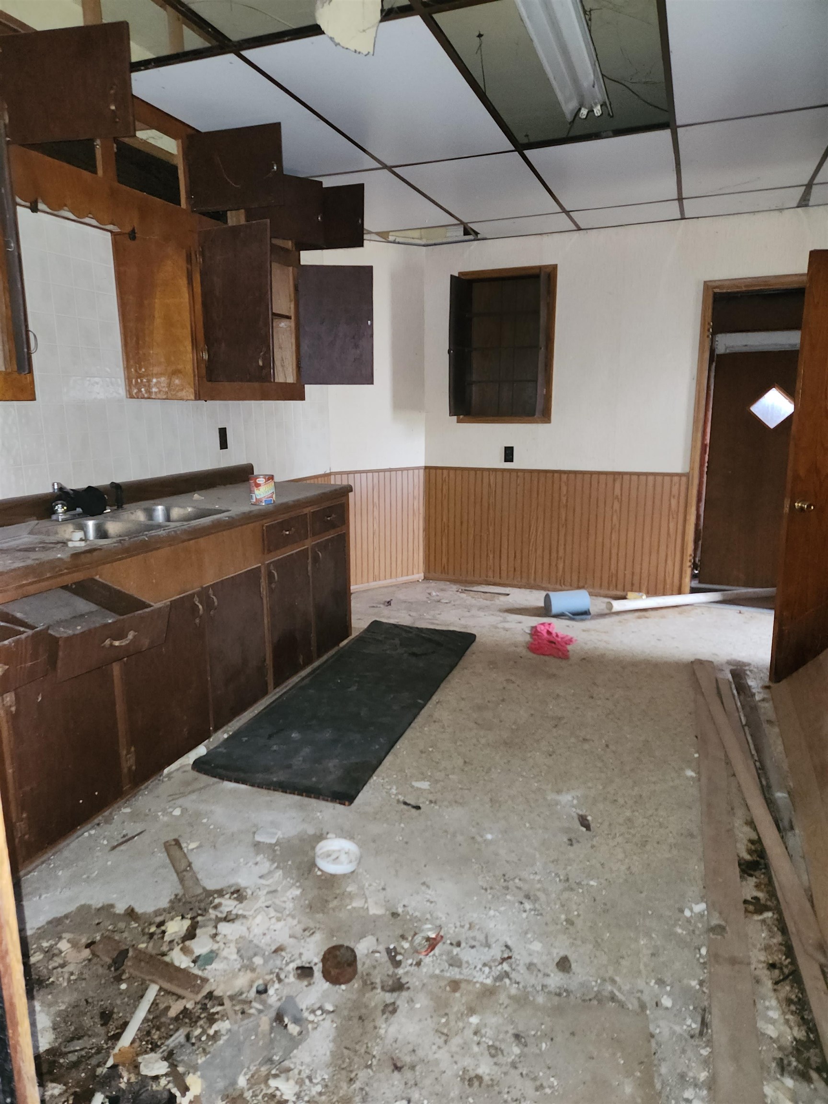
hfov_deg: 58.9
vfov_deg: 73.9
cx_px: 414
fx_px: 734
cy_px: 552
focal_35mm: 23
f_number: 1.8
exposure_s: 1/10
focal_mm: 5.4
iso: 250
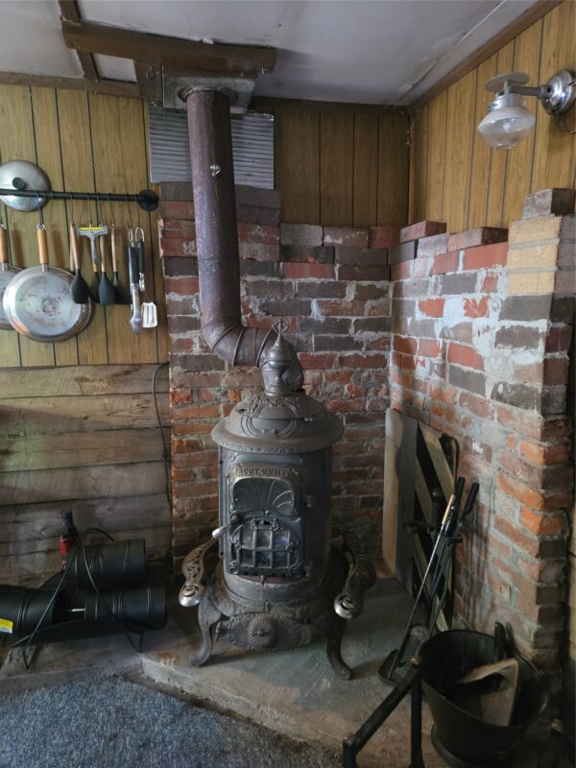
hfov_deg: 58.9
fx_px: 510
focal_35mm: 23
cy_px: 384
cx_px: 288
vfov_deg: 73.9
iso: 1600
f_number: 1.8
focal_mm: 5.4
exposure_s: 1/24
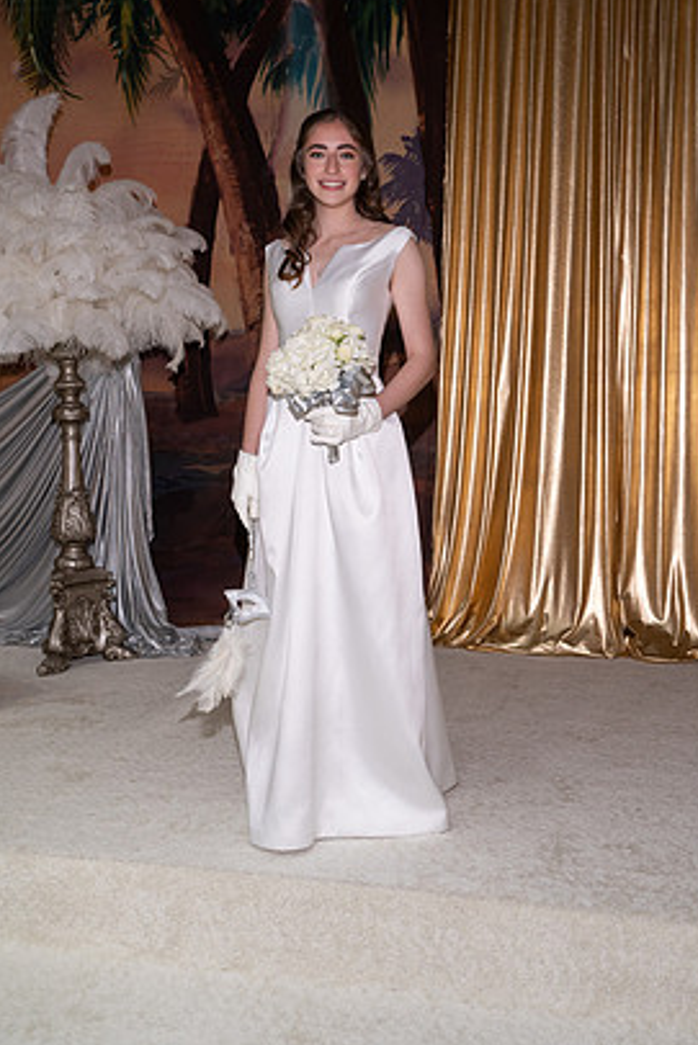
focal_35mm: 41
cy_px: 497
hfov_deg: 32.6
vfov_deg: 47.4
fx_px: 1191
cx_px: 379
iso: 800
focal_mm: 37
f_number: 5.6
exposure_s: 1/160
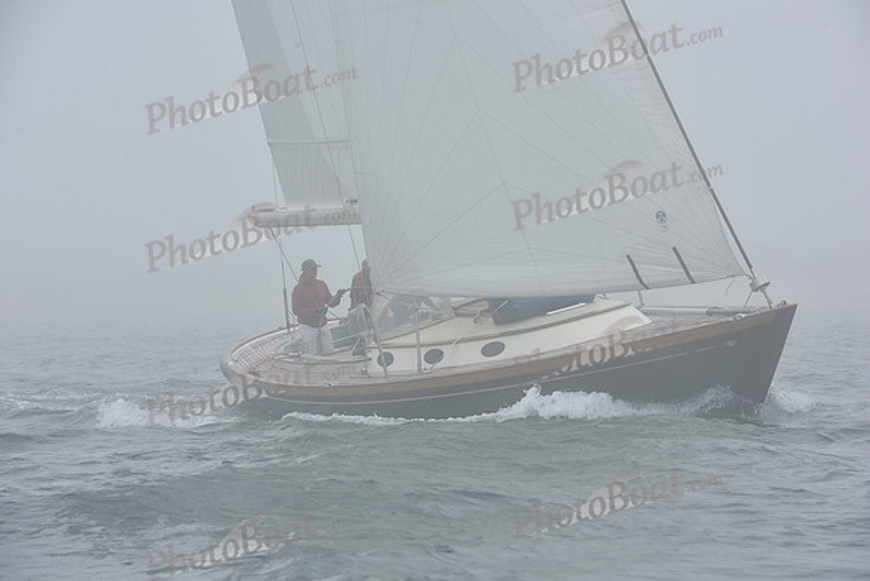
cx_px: 435
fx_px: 3505
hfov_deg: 14.2
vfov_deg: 9.5
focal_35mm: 145
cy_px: 290
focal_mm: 145
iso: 250
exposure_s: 1/800
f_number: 10
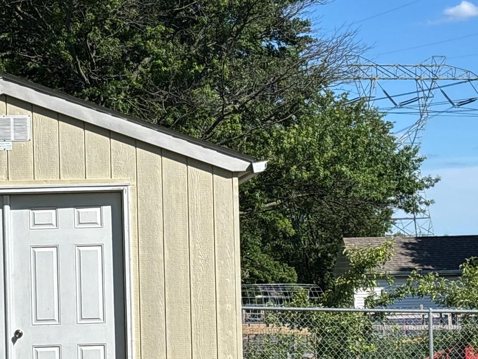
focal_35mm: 108
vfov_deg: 13.7
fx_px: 1492
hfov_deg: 18.2
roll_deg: +0.8
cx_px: 156
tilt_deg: +1.2
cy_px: 223
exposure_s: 1/4630
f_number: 1.6
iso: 40
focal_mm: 5.96
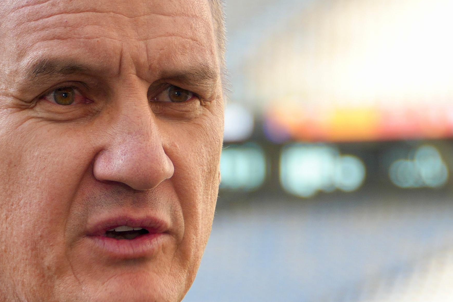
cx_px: 114
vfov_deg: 4.6
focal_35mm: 300
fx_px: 3775
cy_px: 223
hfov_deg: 6.9
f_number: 4
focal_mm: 70
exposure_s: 1/160
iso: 200
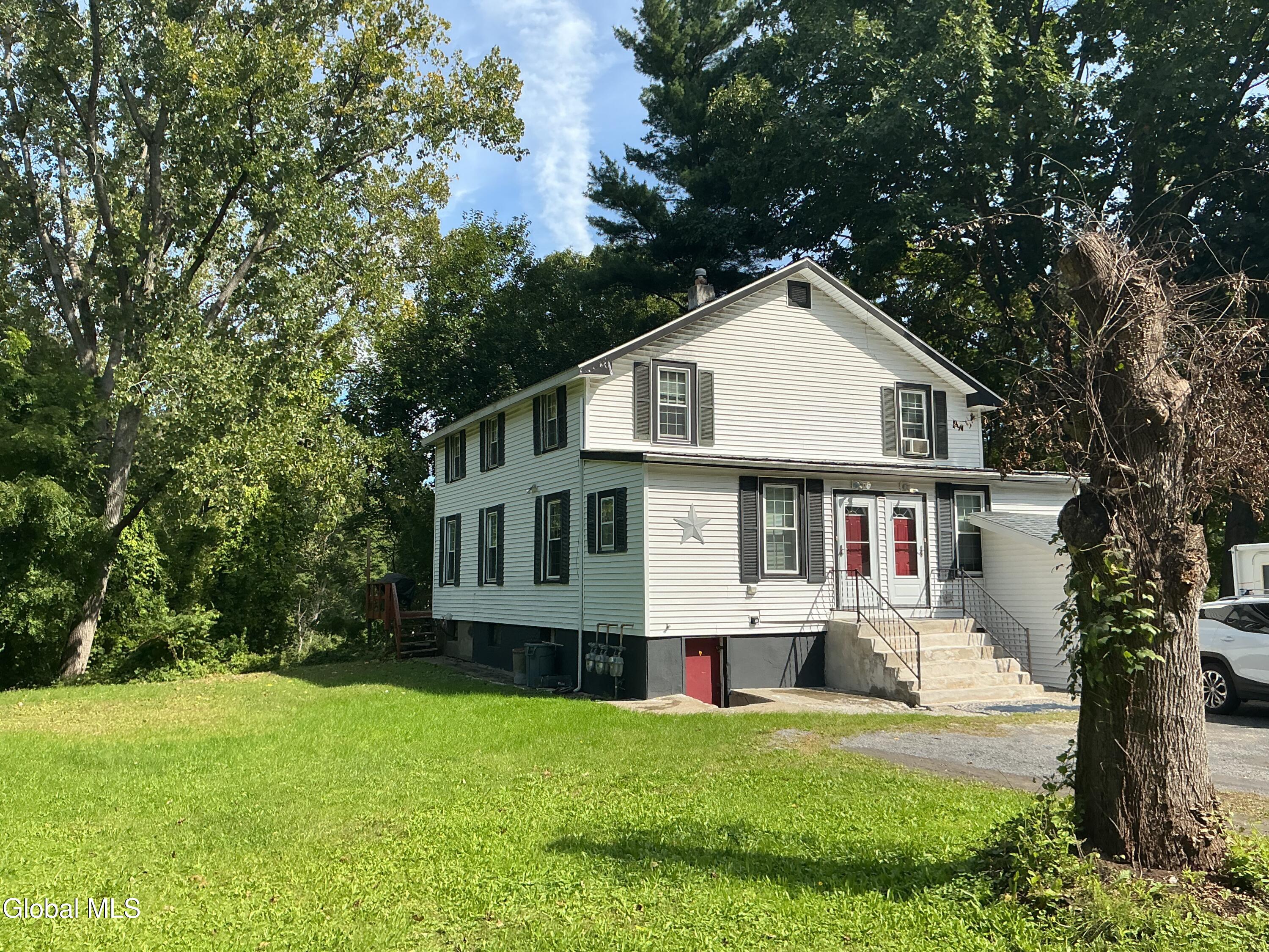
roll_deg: +1.3
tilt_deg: +6.1
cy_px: 476
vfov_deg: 48.2
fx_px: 1063
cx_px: 634
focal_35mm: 29
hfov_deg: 61.7
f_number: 1.8
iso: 25
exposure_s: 1/1250
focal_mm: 3
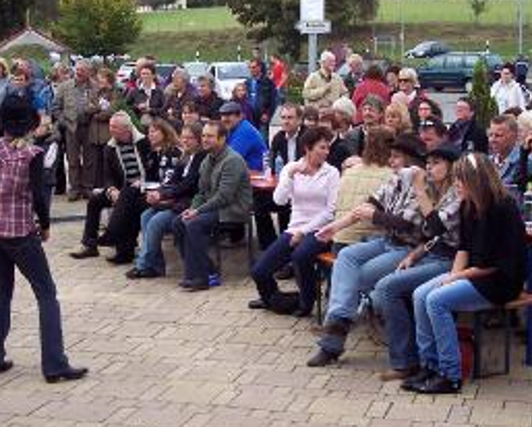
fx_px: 1166
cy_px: 177
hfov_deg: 25.5
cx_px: 164
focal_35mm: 74
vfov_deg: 20.7
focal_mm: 8
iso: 100
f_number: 3.4
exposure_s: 1/250
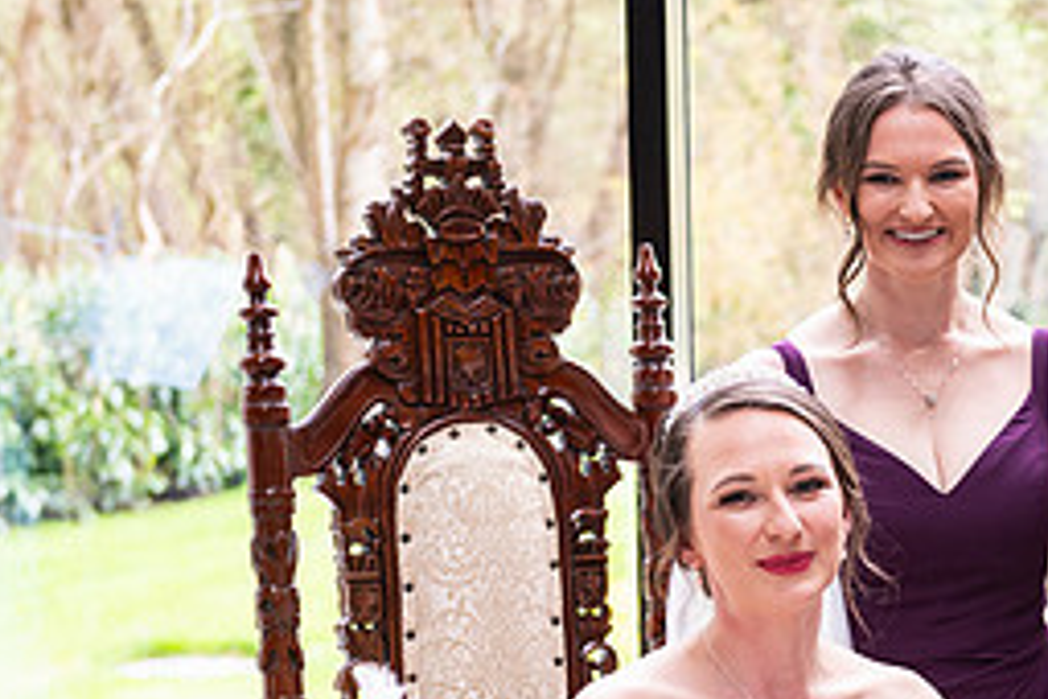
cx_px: 1044
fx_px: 3639
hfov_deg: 16.1
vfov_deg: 10.9
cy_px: 524
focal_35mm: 125
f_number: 3.5
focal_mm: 55
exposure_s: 1/200
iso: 500
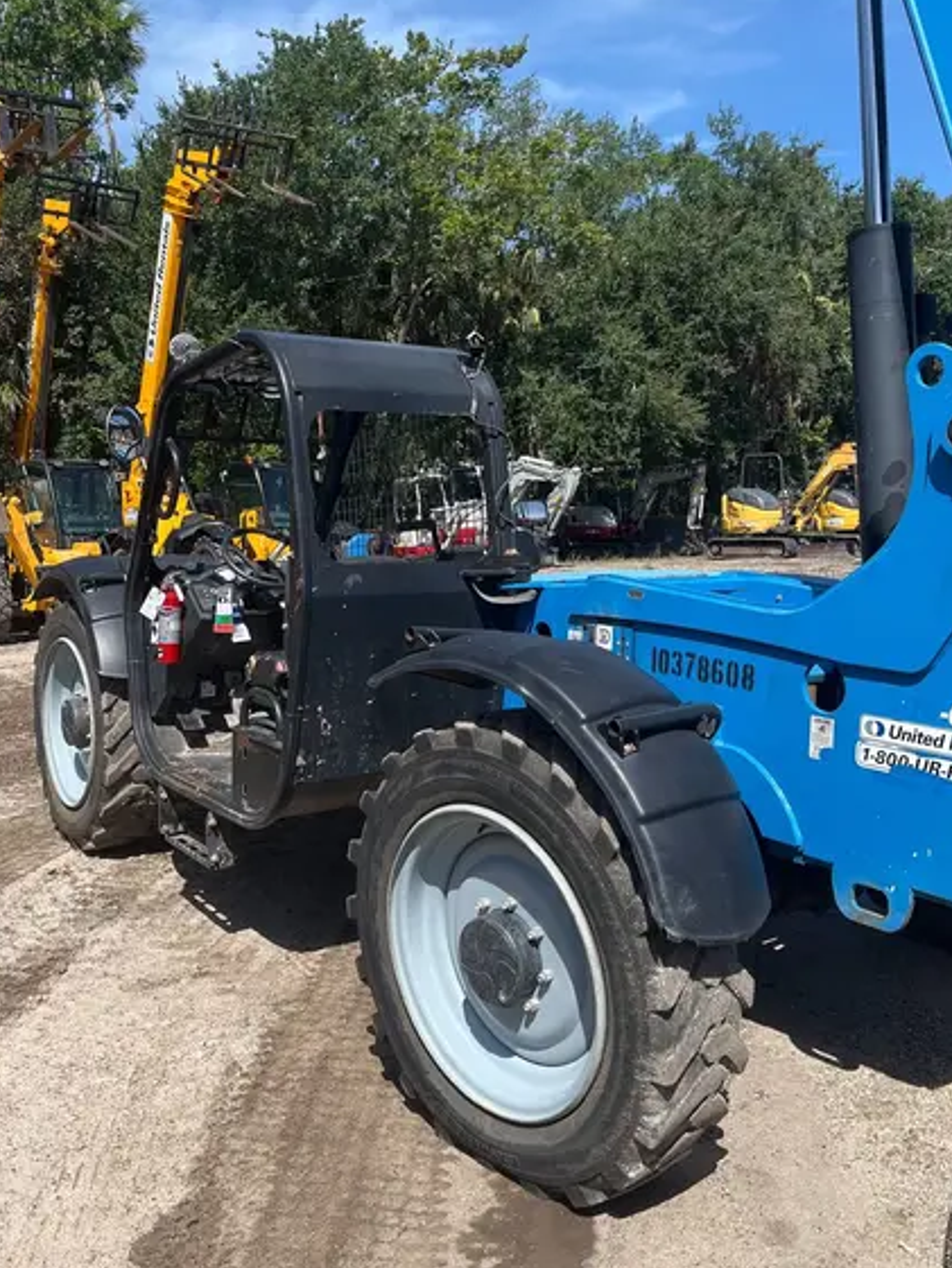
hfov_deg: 41.8
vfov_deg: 53.9
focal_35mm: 34
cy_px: 616
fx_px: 1246
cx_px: 464
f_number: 1.6
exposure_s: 1/2755
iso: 50
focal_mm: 5.1
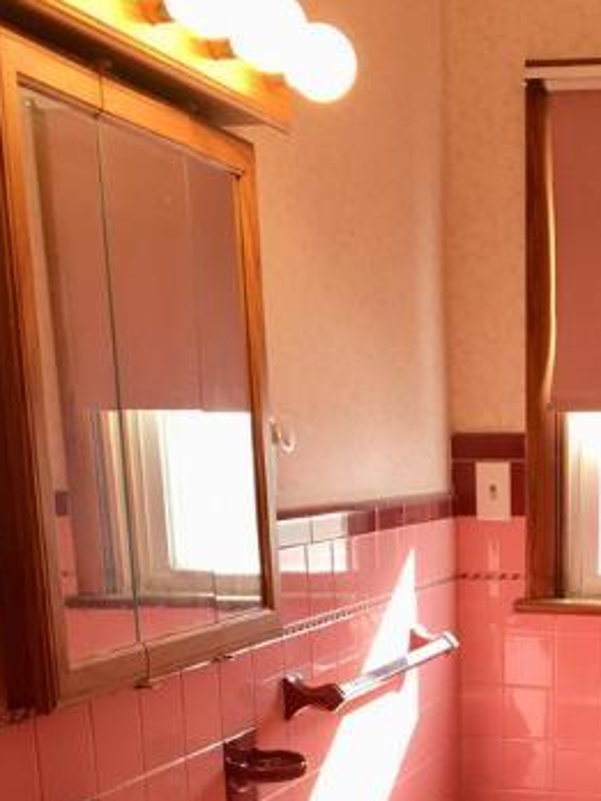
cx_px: 576
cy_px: 845
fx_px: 1482
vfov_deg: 28.0
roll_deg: +0.5
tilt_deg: -14.5
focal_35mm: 64
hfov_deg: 22.2
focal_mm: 4.15
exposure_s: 1/60
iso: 32
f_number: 2.2
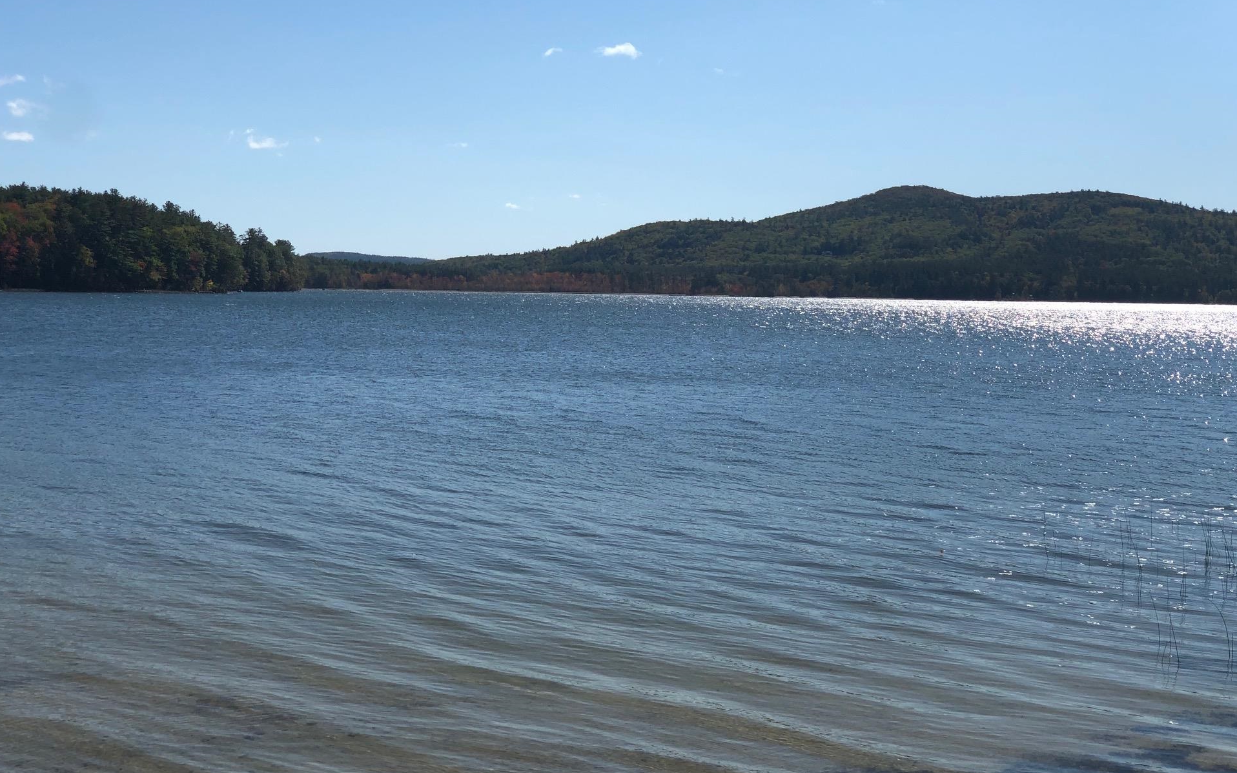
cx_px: 613
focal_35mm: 58
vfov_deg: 22.4
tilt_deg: -3.6
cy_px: 365
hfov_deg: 35.1
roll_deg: +0.4
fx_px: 1955
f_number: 2.4
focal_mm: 6
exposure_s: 1/2288
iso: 16
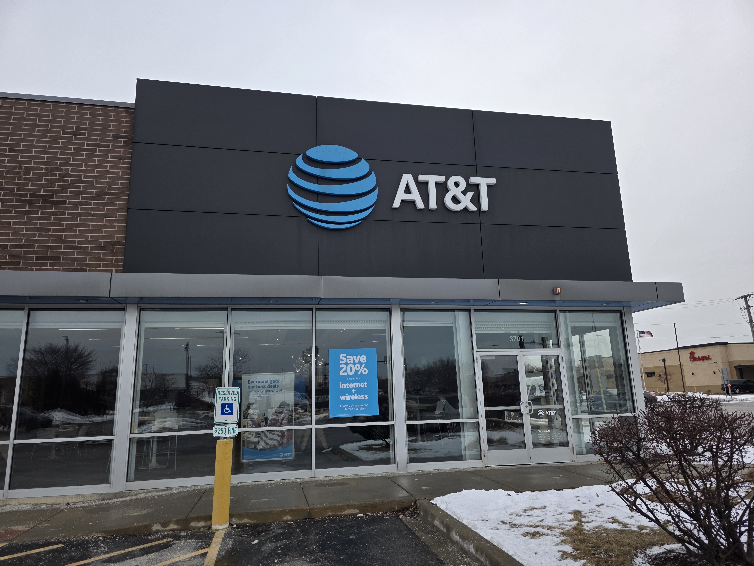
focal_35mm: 23
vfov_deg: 58.9
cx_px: 377
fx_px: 501
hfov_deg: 73.9
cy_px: 283
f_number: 1.7
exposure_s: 1/3050
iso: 80
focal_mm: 6.3
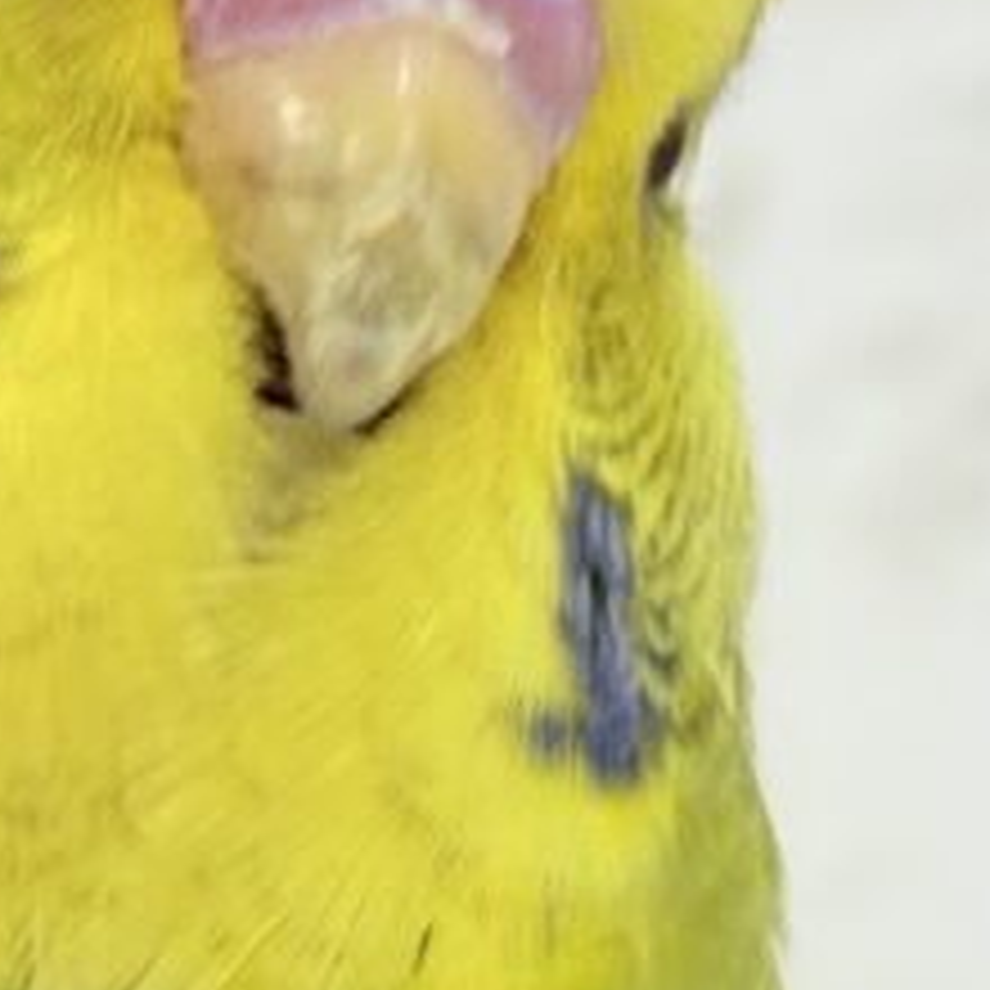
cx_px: 180
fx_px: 8122
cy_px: 248
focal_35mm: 251
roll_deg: +2.9
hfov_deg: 7.0
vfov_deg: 7.0
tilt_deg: +2.2
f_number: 1.6
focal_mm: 5.96
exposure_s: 1/100
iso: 64
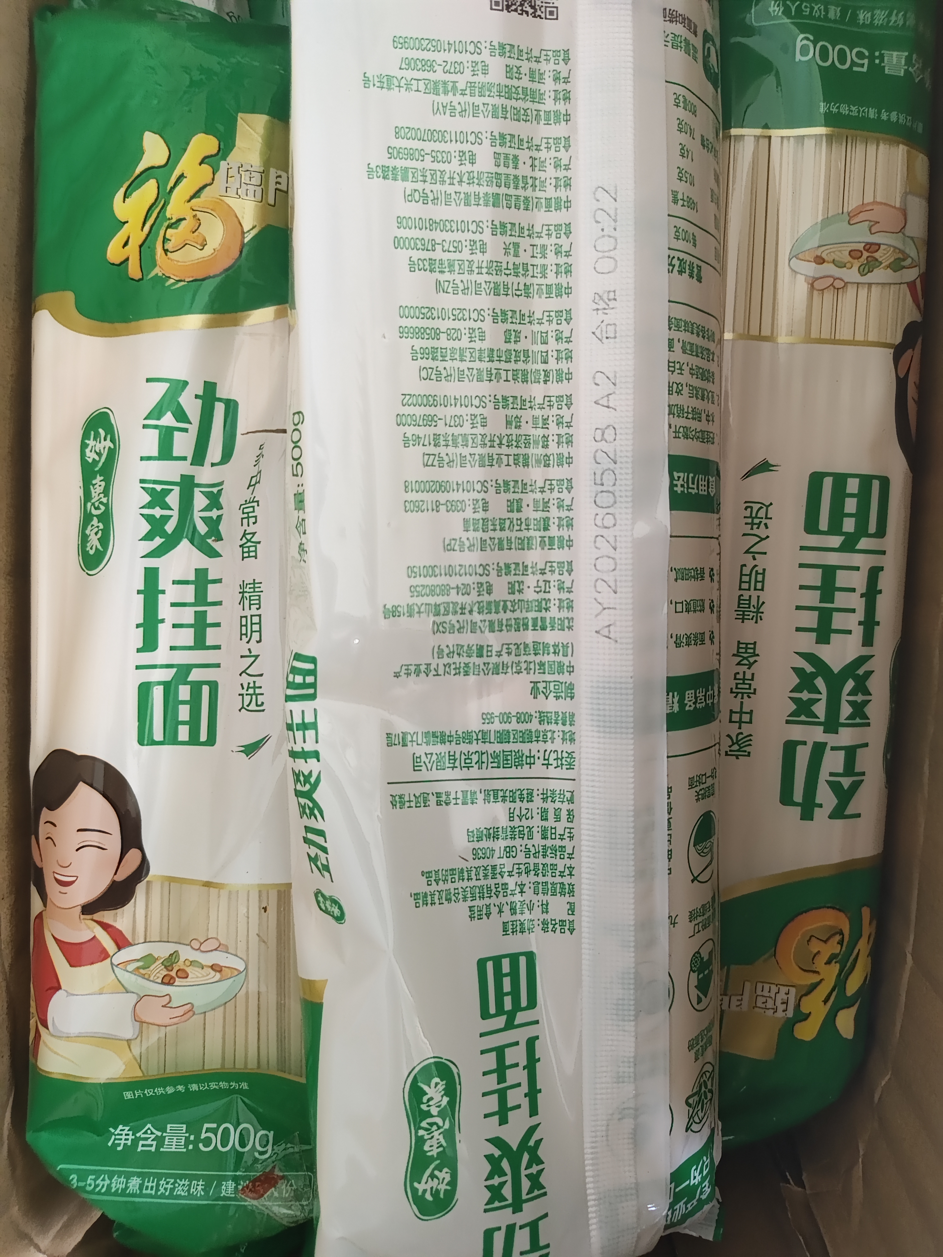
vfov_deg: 71.6
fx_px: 872
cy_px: 628
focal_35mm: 24
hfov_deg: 56.8
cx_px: 472
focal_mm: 5.56
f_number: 1.88
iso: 429
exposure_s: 1/100
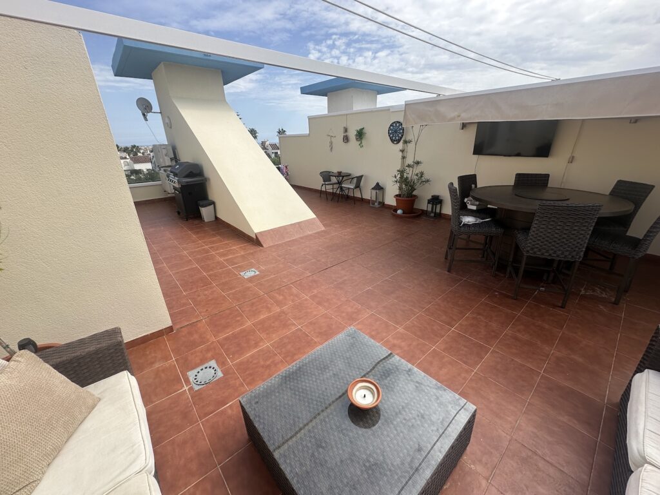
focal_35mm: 14
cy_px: 248
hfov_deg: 102.1
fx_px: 267
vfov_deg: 85.7
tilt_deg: -21.4
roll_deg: +1.1
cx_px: 330
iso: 40
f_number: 2.2
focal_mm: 2.22
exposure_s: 1/1247
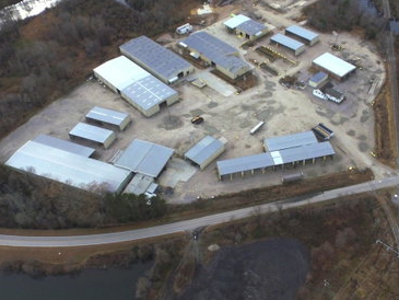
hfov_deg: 52.2
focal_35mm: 35
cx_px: 242
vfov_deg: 40.7
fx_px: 404
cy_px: 165
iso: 100
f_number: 2.8
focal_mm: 3.61
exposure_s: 1/1218
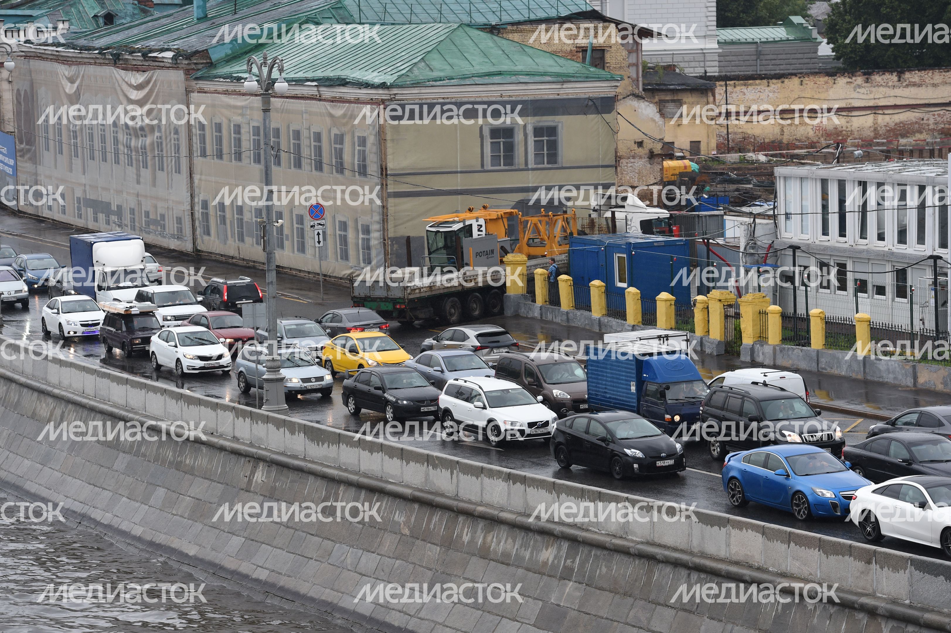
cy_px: 316
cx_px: 476
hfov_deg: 15.8
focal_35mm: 130
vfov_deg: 10.5
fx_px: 3432
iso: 1000
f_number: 5
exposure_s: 1/1600
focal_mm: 130
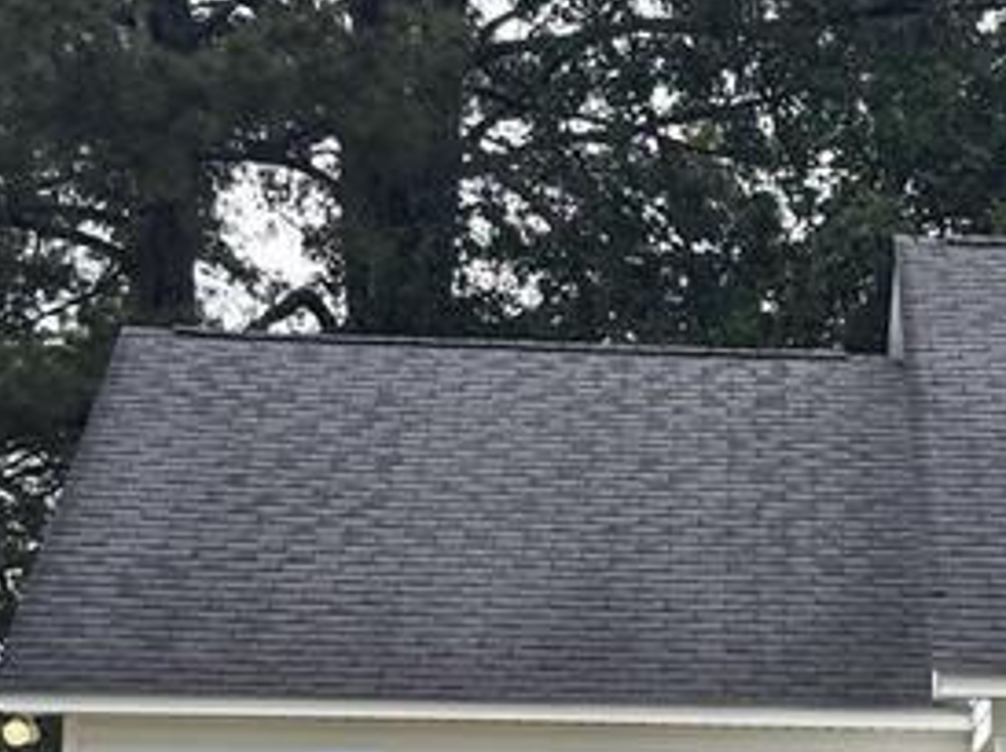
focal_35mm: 152
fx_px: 4414
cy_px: 798
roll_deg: -1.4
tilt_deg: +3.0
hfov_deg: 12.7
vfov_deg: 9.7
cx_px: 1168
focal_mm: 5.96
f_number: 1.6
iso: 32
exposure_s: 1/840
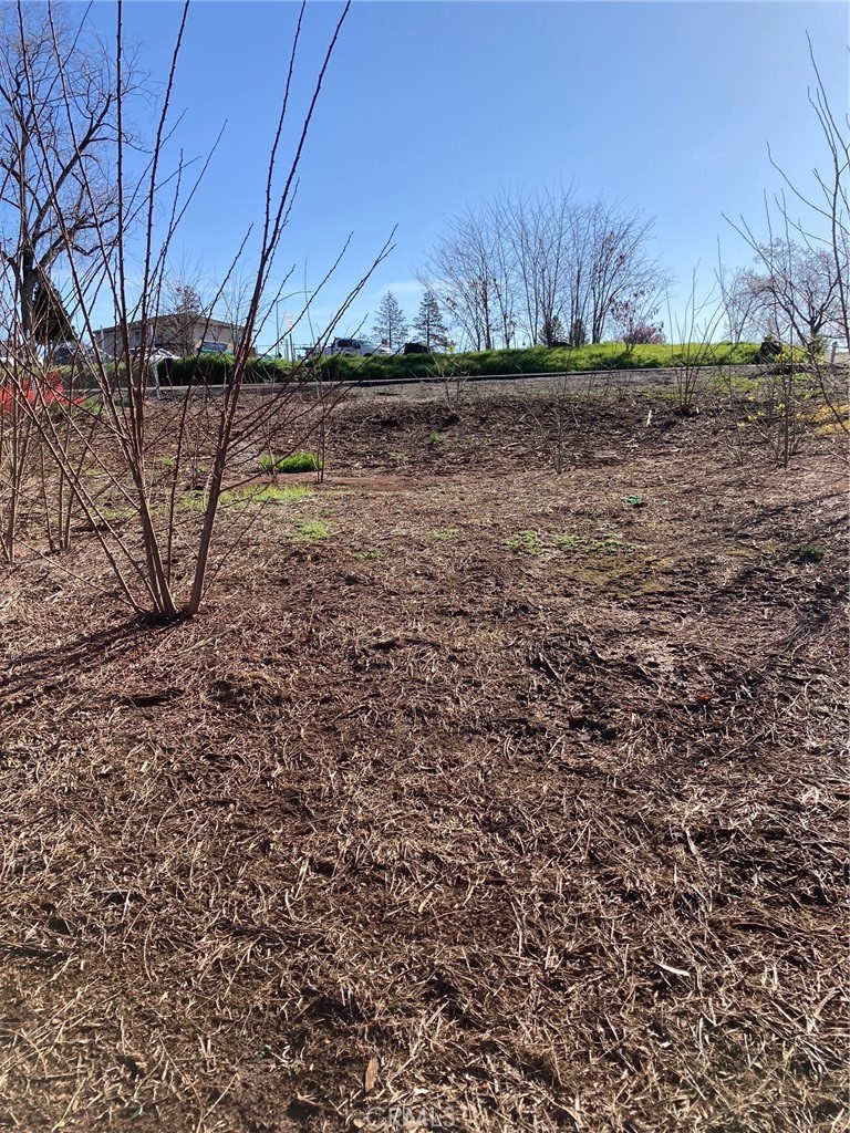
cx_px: 425
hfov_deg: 49.7
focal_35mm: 28
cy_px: 566
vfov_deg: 63.4
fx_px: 917
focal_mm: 3.99
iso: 20
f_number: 1.8
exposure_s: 1/1919
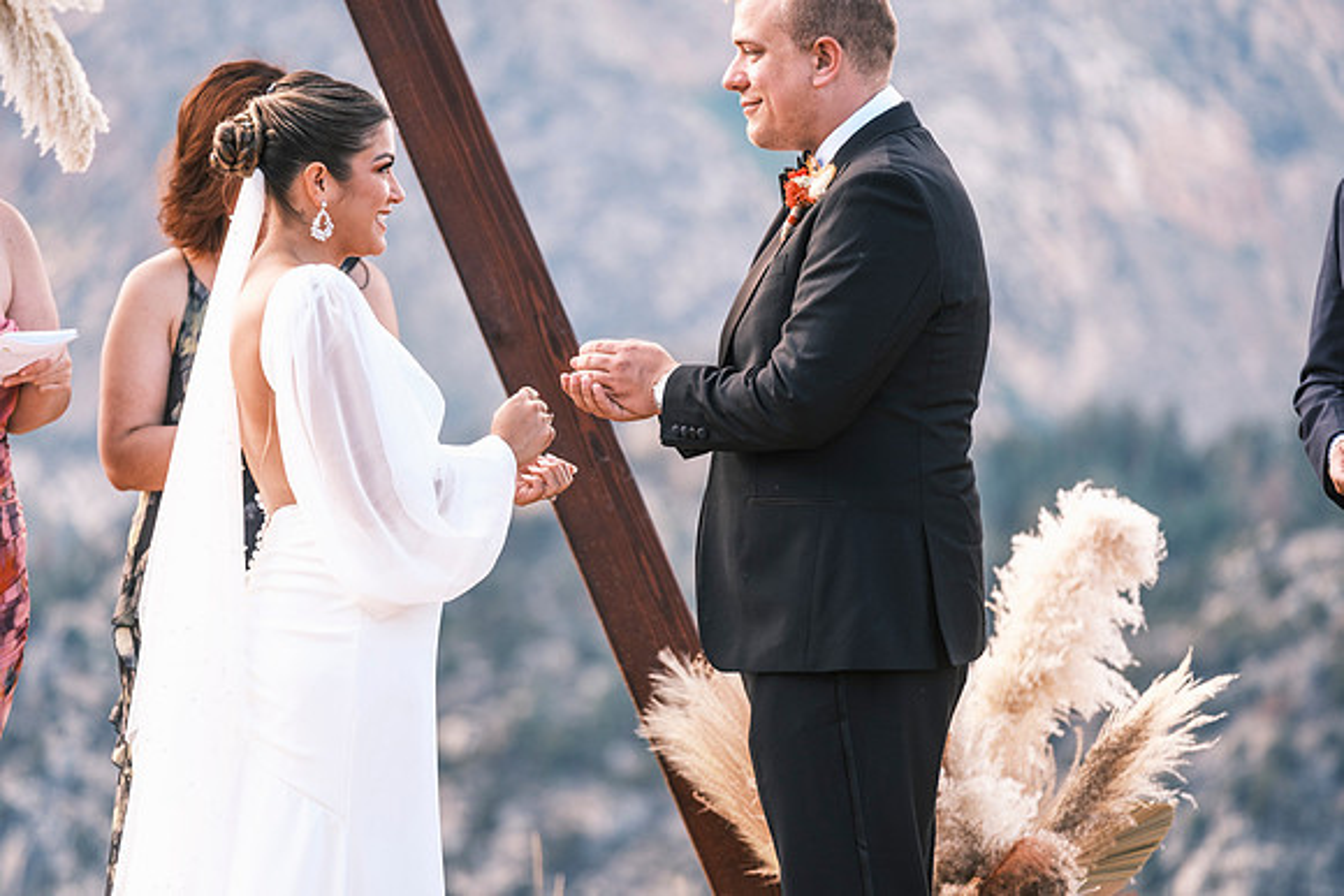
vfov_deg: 6.5
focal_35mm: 210
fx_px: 7841
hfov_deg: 9.8
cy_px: 448
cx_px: 672
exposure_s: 1/350
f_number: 2.8
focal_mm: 140
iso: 400
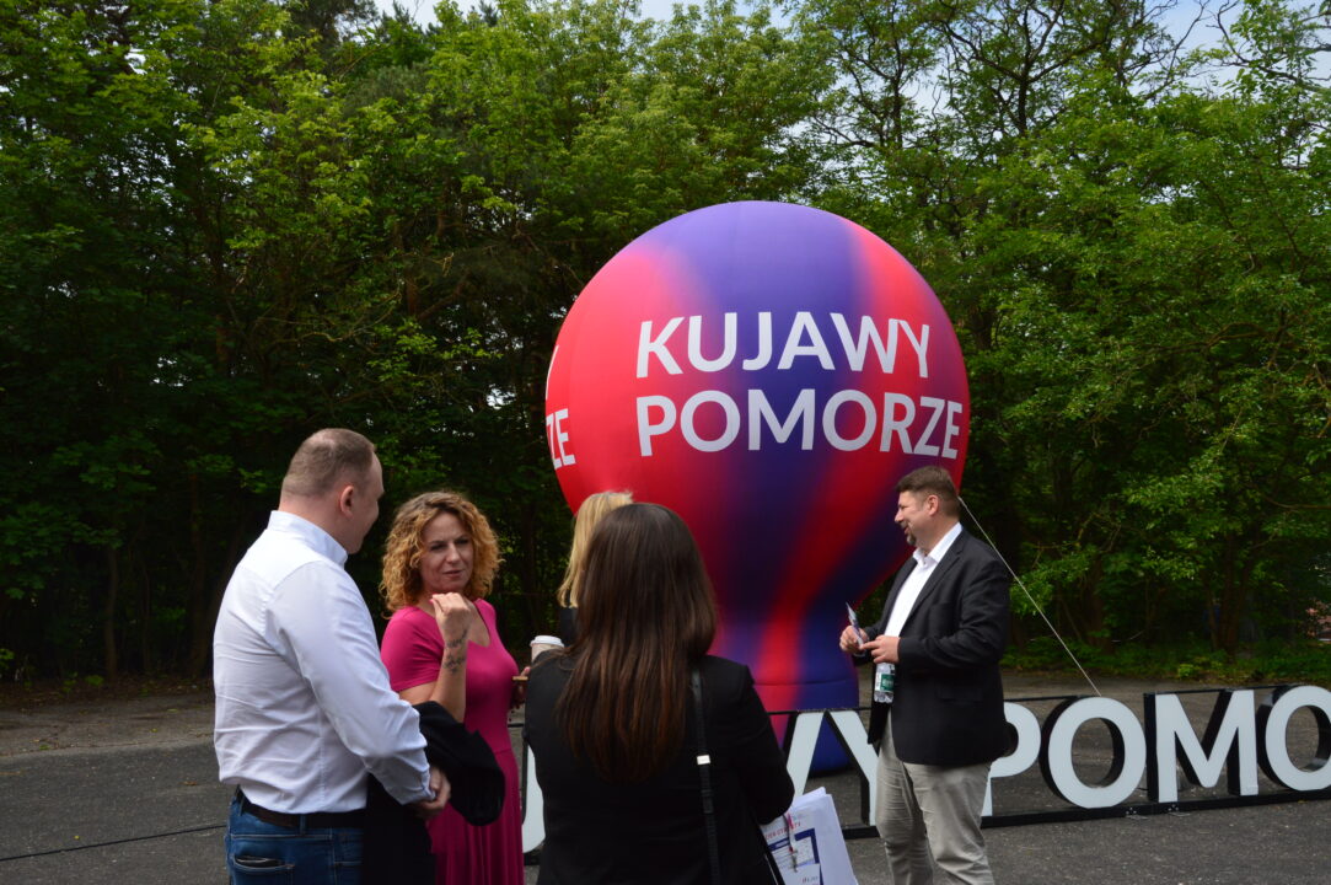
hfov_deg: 53.2
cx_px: 666
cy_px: 442
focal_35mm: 36
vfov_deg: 36.8
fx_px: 1330
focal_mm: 24
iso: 400
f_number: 11
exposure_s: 1/400
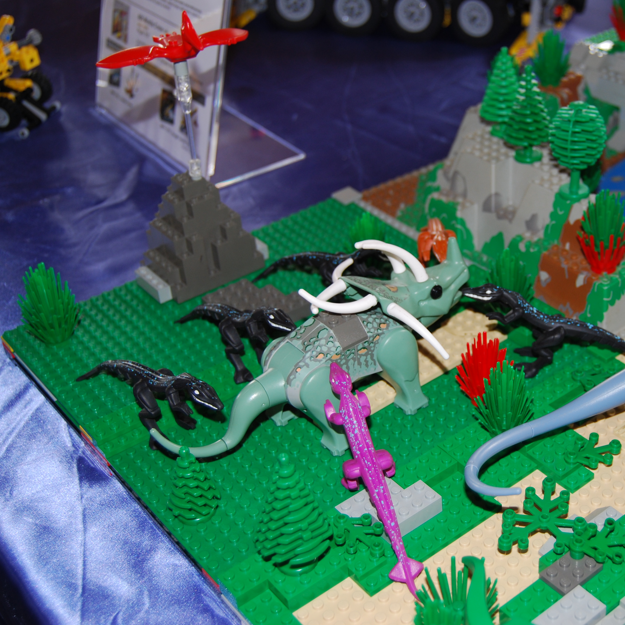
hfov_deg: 33.5
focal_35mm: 50
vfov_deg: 34.0
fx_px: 1021
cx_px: 447
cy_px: 311
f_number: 4
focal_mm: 26
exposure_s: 1/60
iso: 200
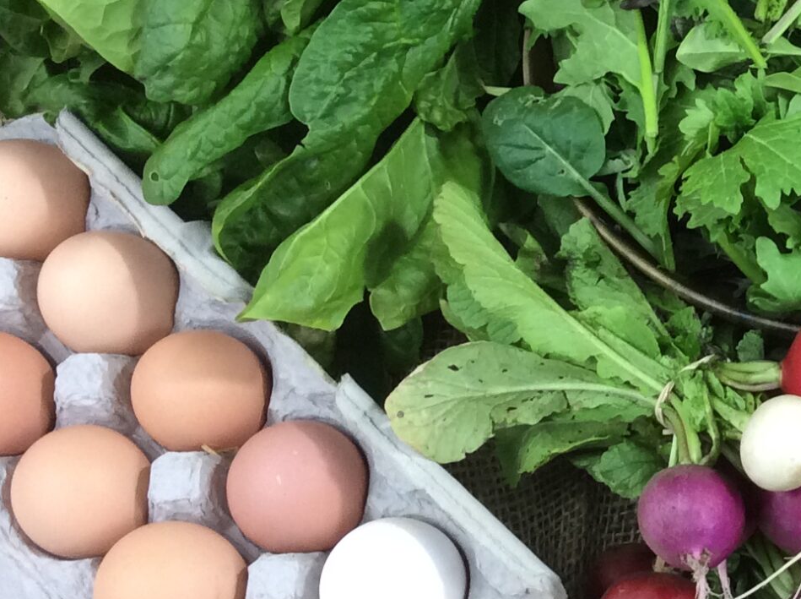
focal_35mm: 89
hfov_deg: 20.7
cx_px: 944
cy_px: 266
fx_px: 2057
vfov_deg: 16.6
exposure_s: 1/24
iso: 80
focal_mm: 3.3
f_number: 2.4
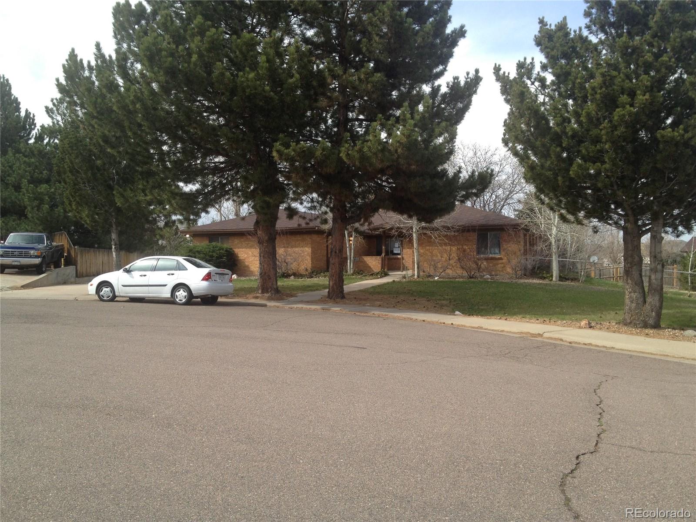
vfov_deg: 40.7
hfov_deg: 52.6
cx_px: 348
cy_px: 261
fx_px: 704
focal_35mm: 35
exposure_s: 1/800
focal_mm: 4.28
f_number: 2.4
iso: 50
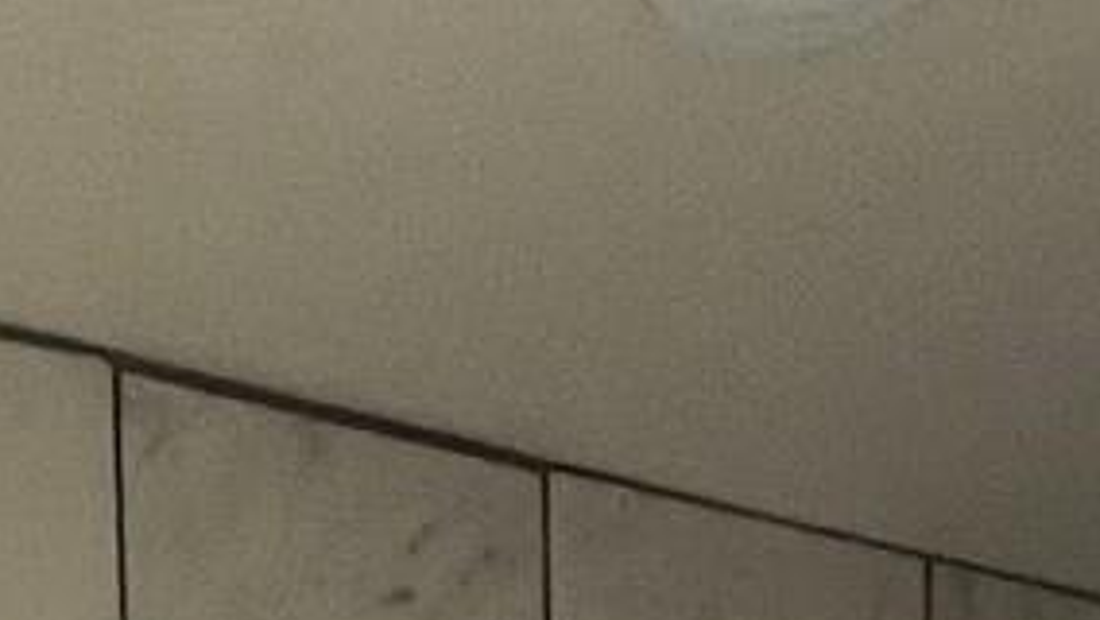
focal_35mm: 115
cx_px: -229
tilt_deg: -6.9
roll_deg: +2.8
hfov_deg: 17.7
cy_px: 3158
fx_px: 3356
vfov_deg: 6.2
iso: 125
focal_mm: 1.57
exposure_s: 1/99
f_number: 1.8
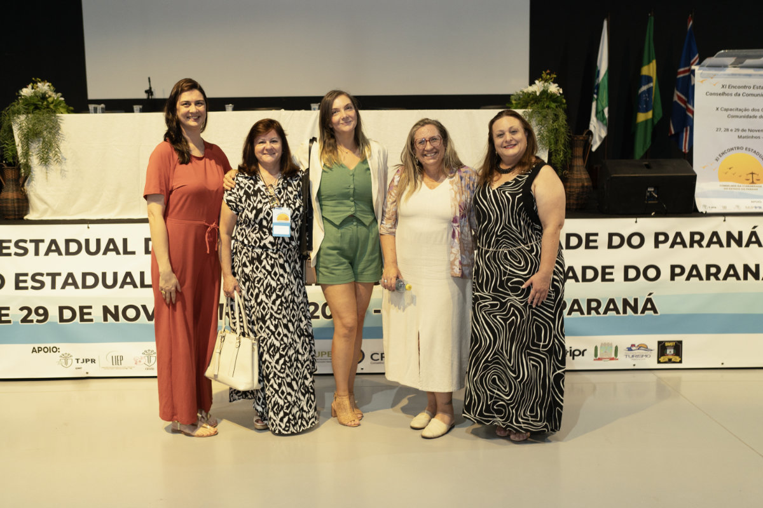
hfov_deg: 54.4
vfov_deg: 37.9
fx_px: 742
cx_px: 382
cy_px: 254
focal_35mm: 35
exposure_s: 1/100
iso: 1600
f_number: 2.8
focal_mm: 35
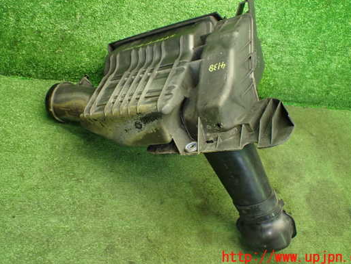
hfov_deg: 52.6
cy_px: 112
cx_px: 171
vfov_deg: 40.6
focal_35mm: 35
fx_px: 355
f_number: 2.3
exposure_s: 1/80
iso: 800
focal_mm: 5.4
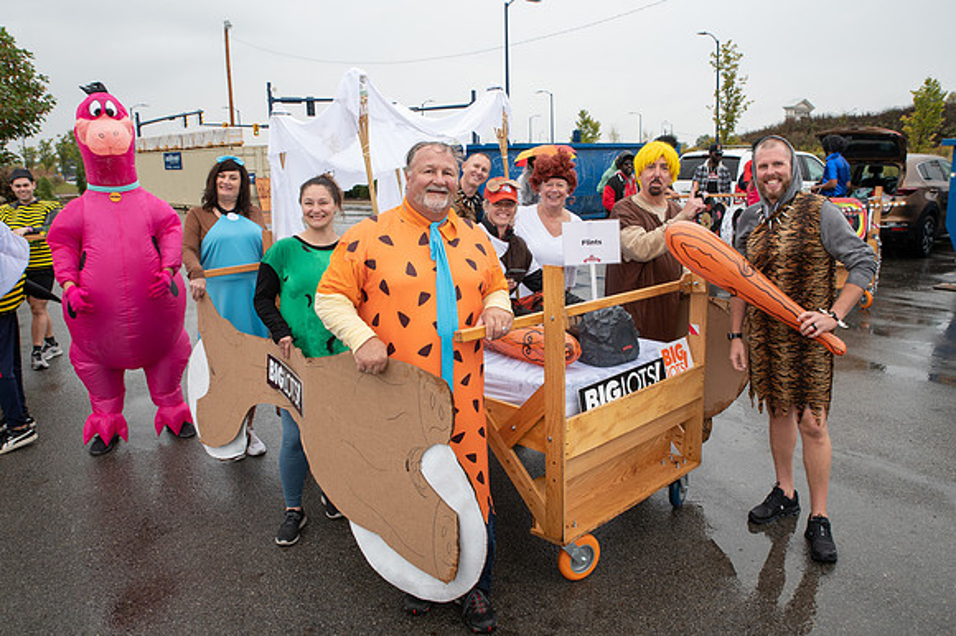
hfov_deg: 62.5
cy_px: 310
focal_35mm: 30
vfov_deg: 44.0
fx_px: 788
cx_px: 489
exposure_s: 1/200
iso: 400
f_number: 6.3
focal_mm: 29
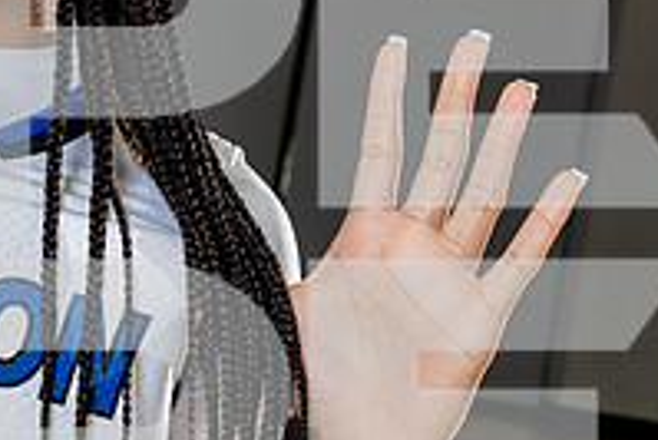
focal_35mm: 131
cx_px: -142
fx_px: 2396
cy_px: 35
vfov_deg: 10.4
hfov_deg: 15.1
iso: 640
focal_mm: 45
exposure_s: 1/250
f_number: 8
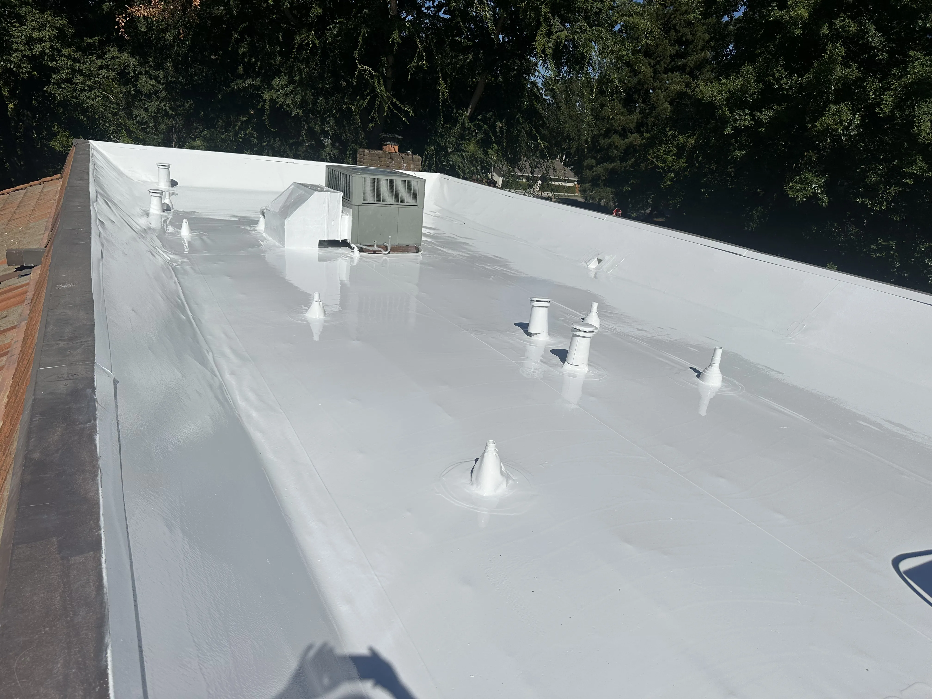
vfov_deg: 56.8
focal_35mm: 24
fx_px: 646
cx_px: 466
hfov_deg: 71.6
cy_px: 350
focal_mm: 6.86
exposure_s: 1/18519
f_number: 1.78
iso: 64
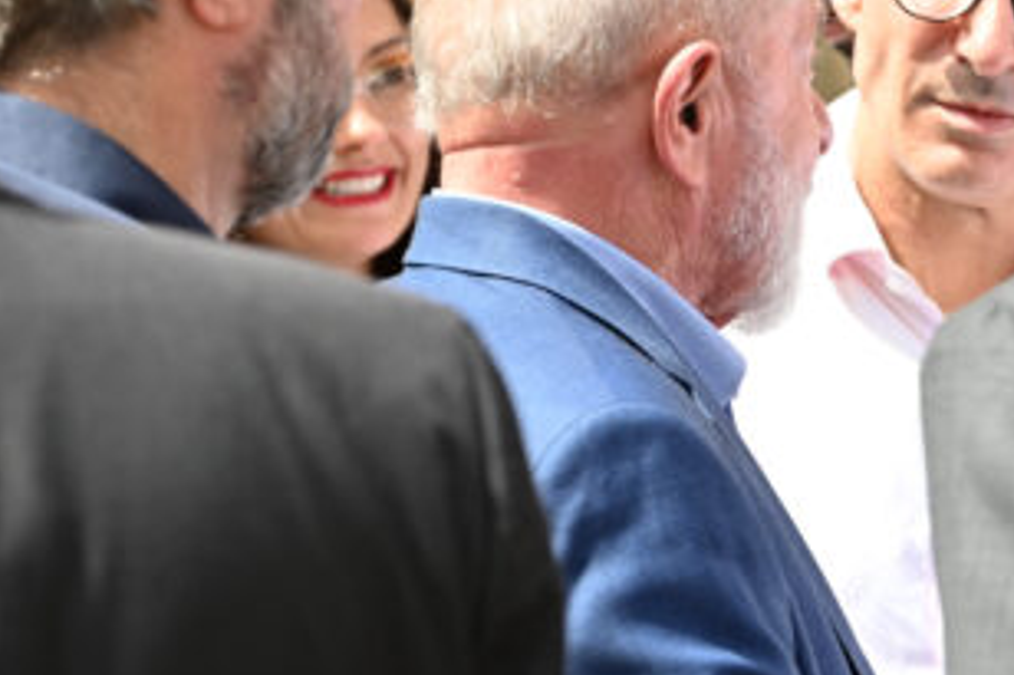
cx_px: 836
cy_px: 258
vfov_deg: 2.8
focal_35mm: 498
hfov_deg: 4.1
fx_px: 14019
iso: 500
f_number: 7.1
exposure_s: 1/800
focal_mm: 200
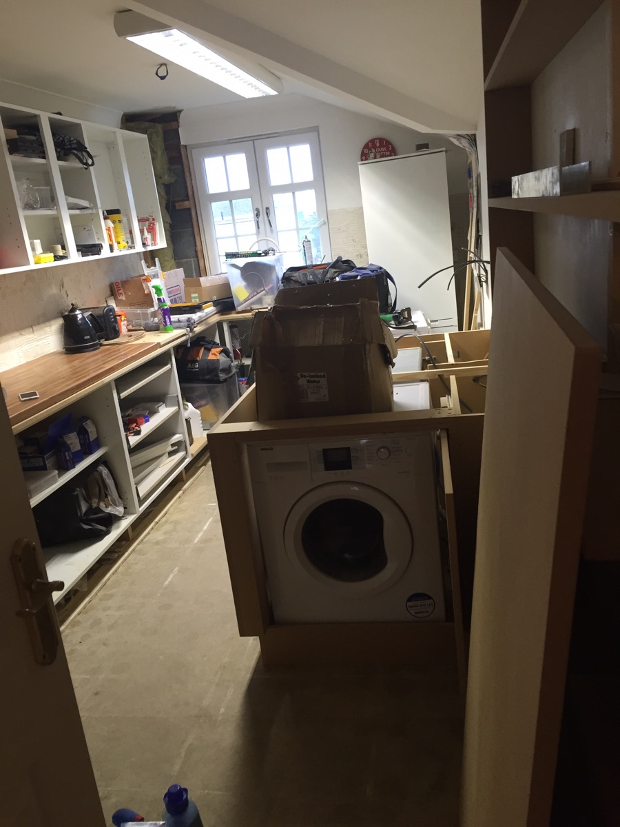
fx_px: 693
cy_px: 414
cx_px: 310
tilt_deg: -14.8
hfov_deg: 48.2
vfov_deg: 61.7
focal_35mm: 29
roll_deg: +8.1
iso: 100
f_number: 2.2
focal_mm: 4.15
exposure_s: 1/30
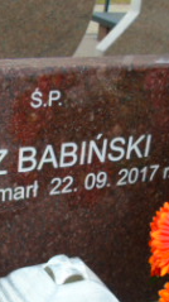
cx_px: 45
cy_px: 263
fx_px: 583
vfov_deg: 28.1
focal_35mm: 73
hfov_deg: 16.4
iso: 80
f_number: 3.4
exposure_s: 1/400
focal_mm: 4.4
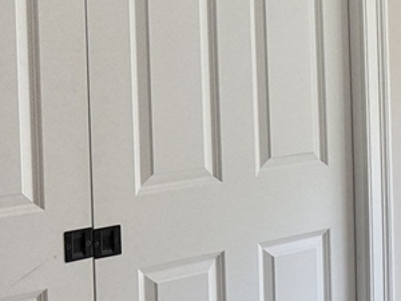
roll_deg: +1.8
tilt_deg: -10.7
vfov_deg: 17.8
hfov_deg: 20.1
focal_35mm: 82
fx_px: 950
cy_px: 249
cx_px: 620
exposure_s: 1/528
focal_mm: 6.76
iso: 100
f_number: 1.78
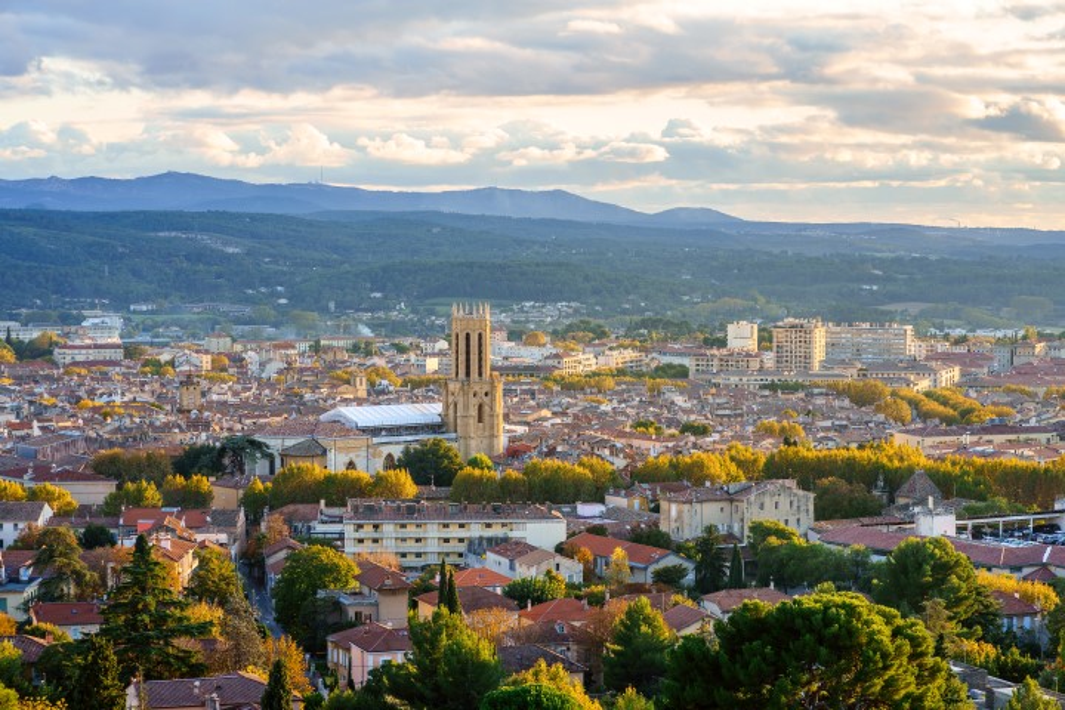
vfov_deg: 16.1
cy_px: 355
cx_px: 532
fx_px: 2514
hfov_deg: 23.9
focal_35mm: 85
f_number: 9
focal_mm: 85
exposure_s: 1/40
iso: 100
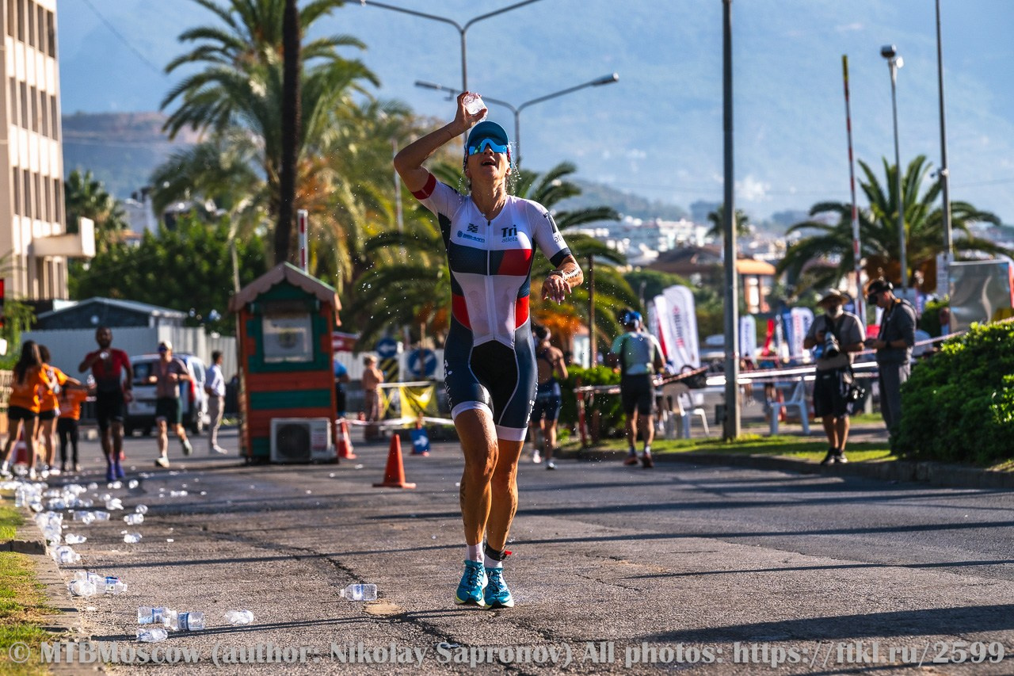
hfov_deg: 11.7
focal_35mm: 175
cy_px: 338
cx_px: 507
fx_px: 4928
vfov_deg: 7.8
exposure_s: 1/1250
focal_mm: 175
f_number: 8
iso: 320
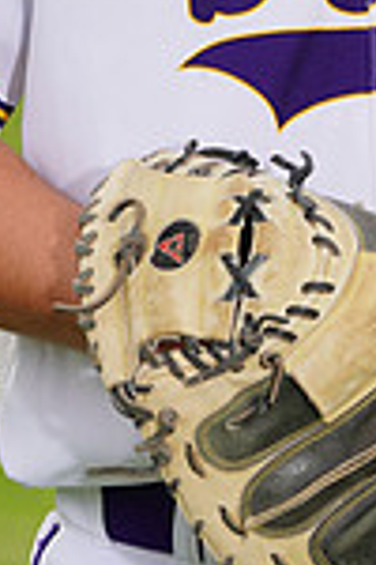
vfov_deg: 2.4
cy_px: -139
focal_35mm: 844
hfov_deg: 1.6
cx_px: 344
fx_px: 13222
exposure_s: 1/250
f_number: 9
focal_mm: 218
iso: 160
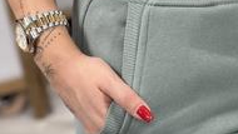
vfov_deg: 10.5
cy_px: 145
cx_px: 184
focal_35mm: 114
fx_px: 720
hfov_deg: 18.6
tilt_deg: -53.0
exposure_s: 1/100
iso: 160
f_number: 1.78
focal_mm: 6.86
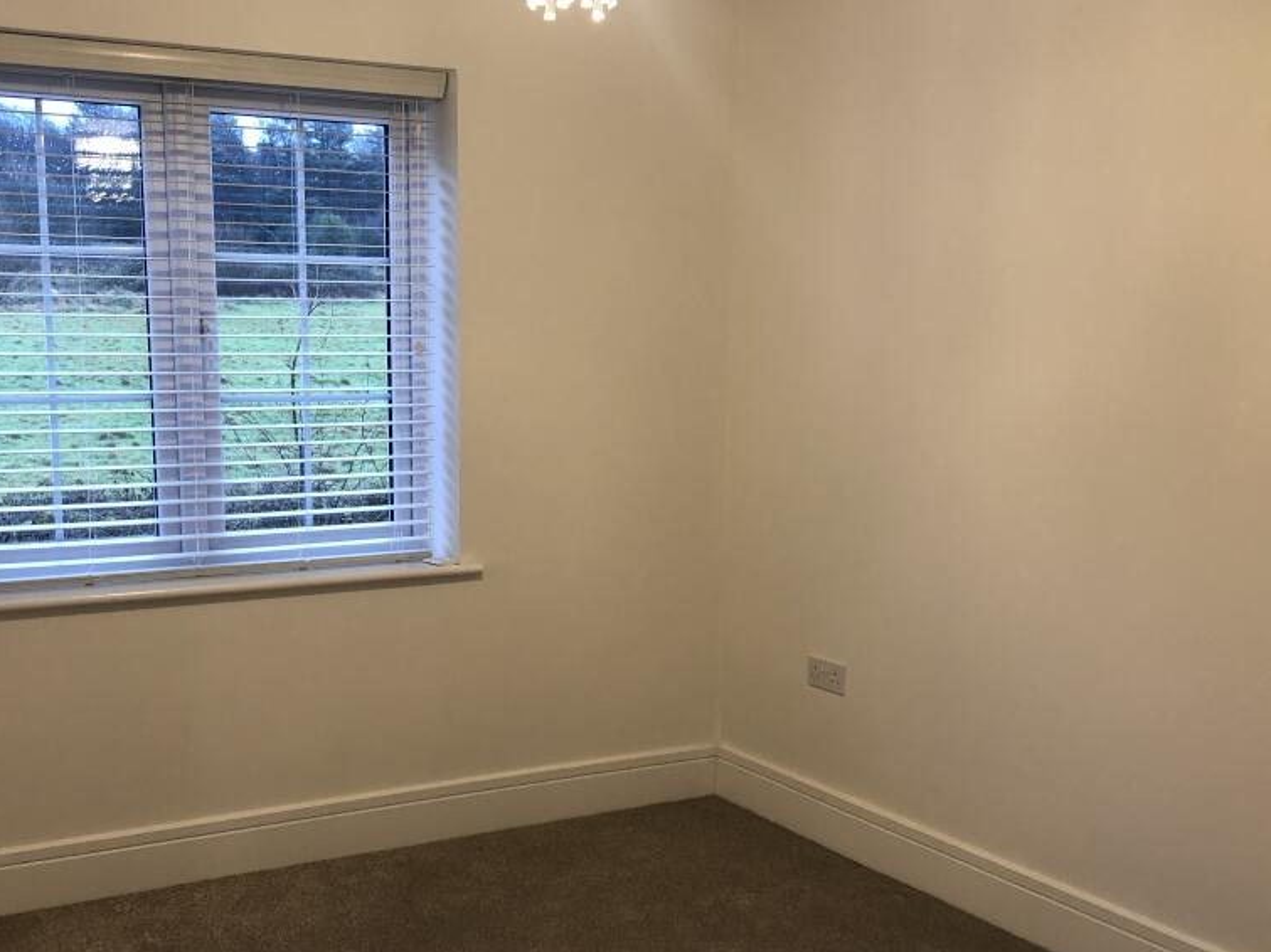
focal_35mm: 38
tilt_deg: -8.6
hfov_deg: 48.5
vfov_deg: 37.5
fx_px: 1395
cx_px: 476
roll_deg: -0.2
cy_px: 590
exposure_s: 1/17
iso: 40
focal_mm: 3.99
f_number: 1.8
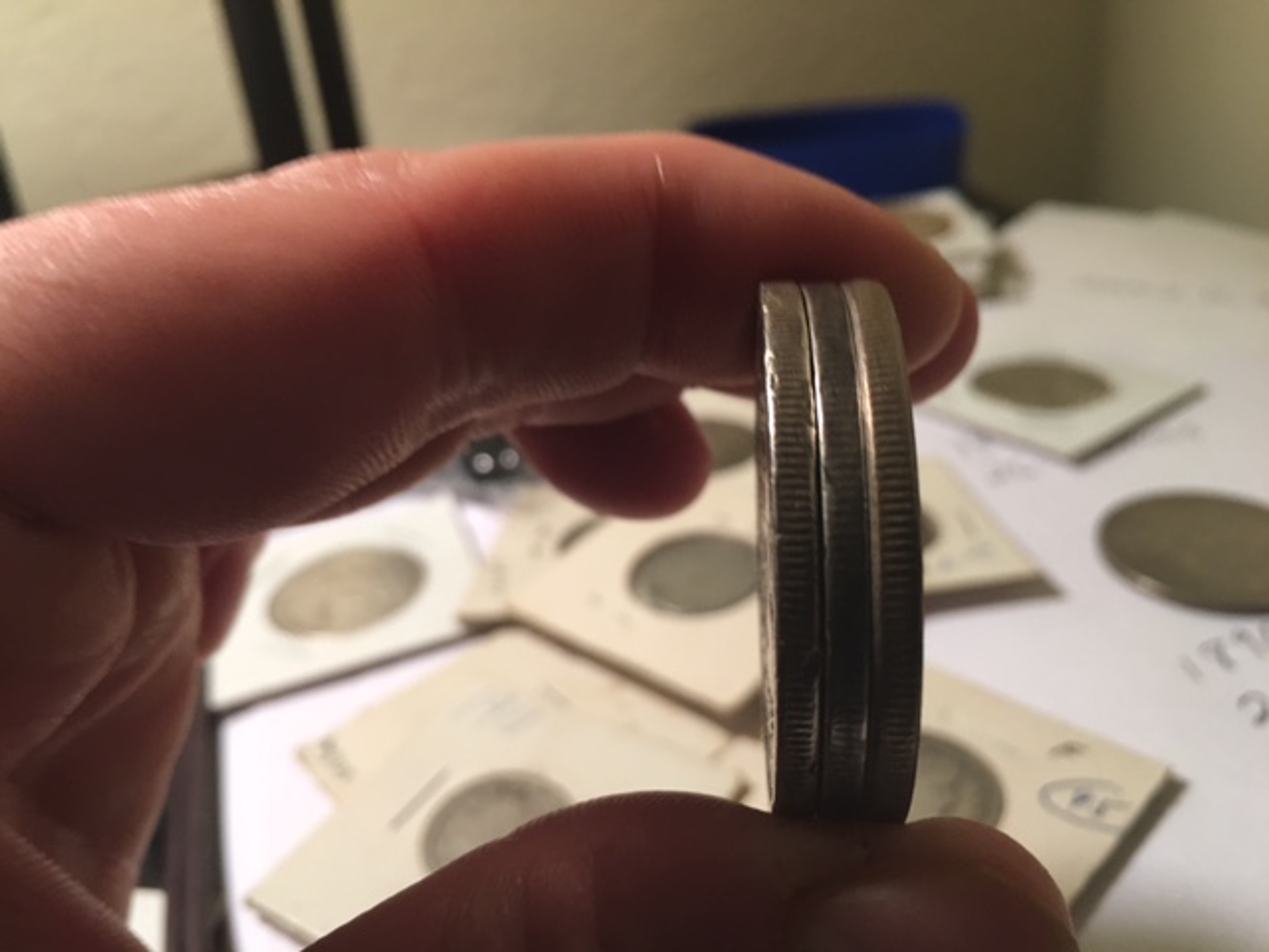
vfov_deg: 48.2
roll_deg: +4.3
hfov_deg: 61.7
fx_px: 1063
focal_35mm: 29
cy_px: 476
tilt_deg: -26.6
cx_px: 634
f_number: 2.2
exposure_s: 1/15
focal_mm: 4.15
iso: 40
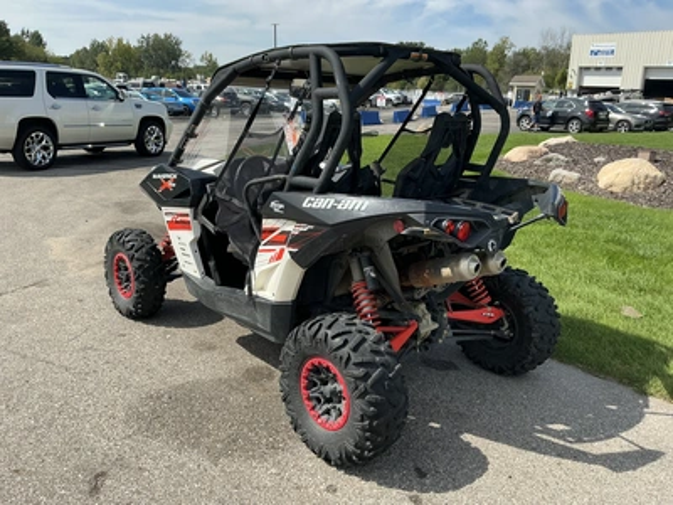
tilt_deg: -16.3
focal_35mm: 28
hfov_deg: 63.4
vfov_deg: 49.7
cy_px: 252
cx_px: 336
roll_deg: -1.1
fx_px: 544
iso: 25
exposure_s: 1/1195
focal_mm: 3
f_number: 1.8
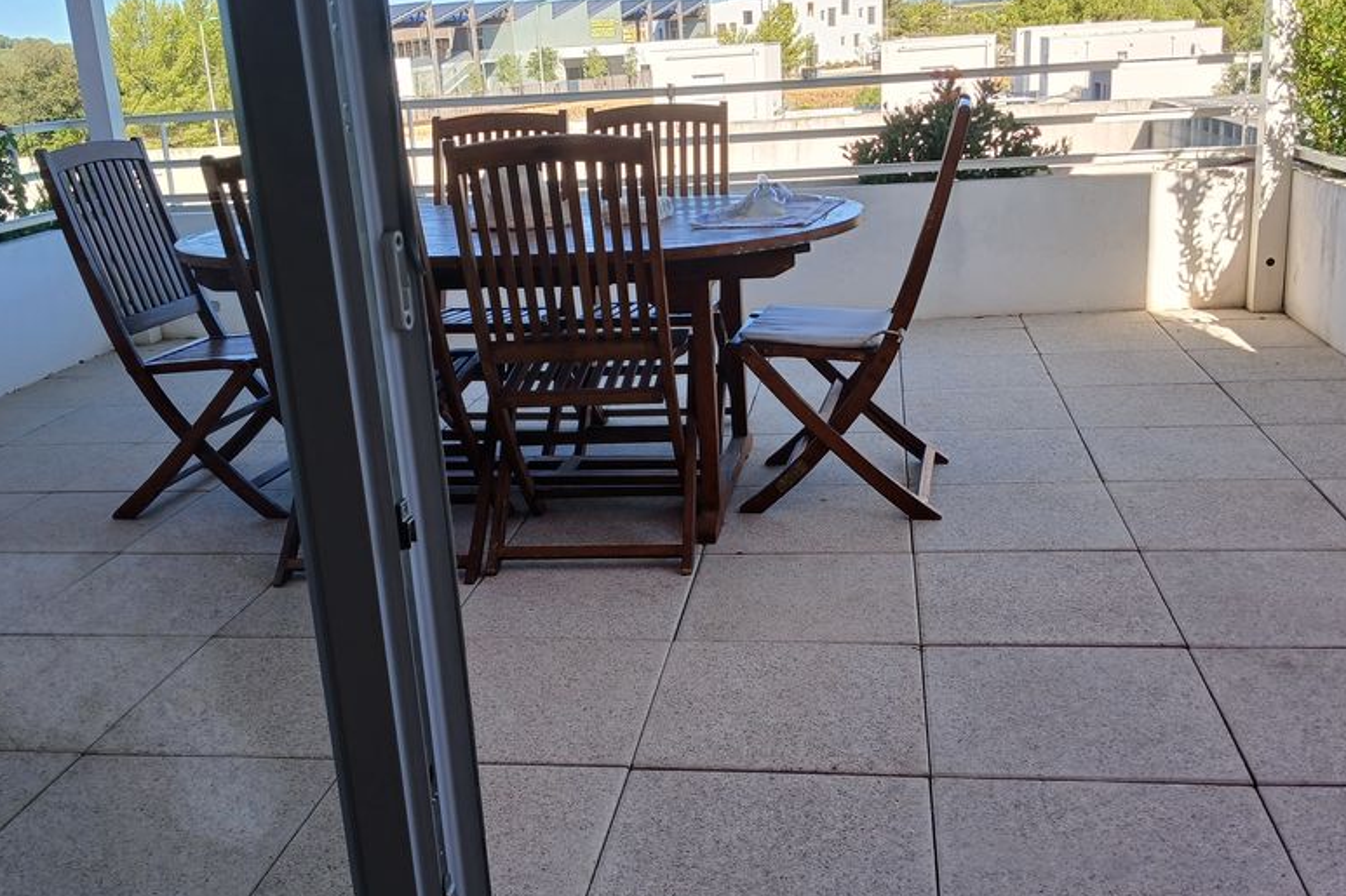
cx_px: 670
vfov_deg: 37.8
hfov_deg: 54.4
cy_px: 478
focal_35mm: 35
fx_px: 1308
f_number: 1.8
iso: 20
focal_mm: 3.98
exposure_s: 1/121
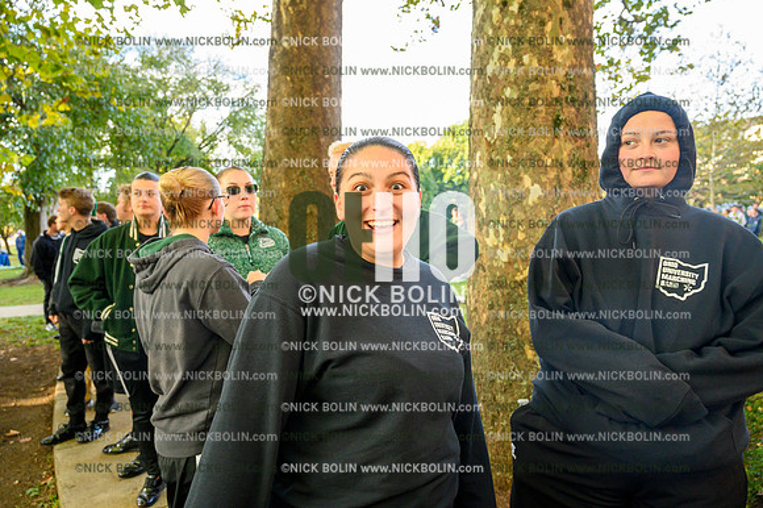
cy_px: 254
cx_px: 382
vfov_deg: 53.1
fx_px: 508
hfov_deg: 73.8
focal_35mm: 24
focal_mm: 24
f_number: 5
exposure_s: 1/400
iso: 2500
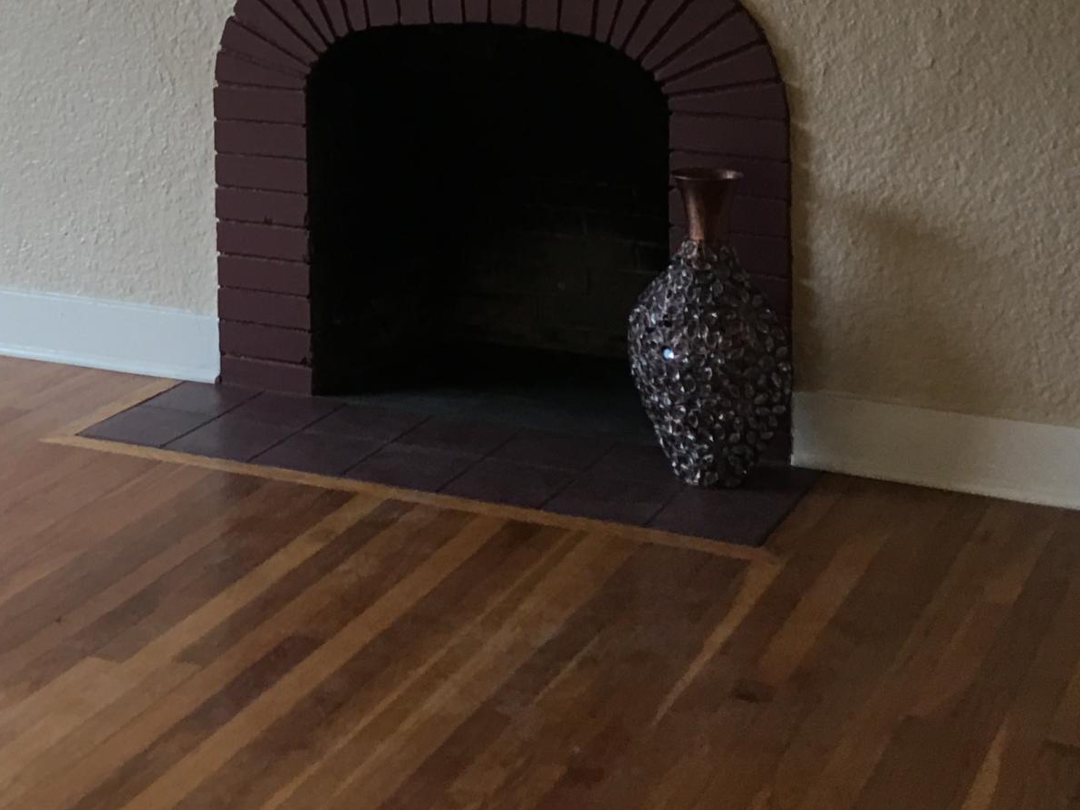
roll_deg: +1.7
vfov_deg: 19.1
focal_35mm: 73
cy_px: -140
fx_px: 2278
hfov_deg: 25.7
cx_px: 77
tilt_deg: +0.7
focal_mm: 4.15
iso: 32
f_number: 2.2
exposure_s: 1/15
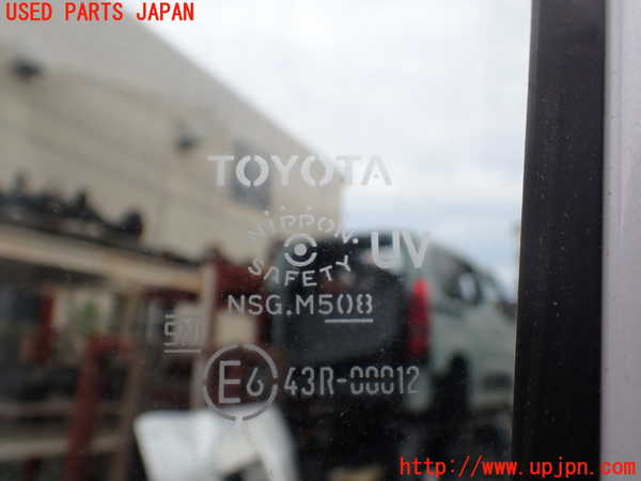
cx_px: 320
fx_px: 556
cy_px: 240
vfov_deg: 46.8
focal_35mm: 30
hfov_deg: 60.0
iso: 100
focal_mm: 5.4
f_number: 3.2
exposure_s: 1/1000
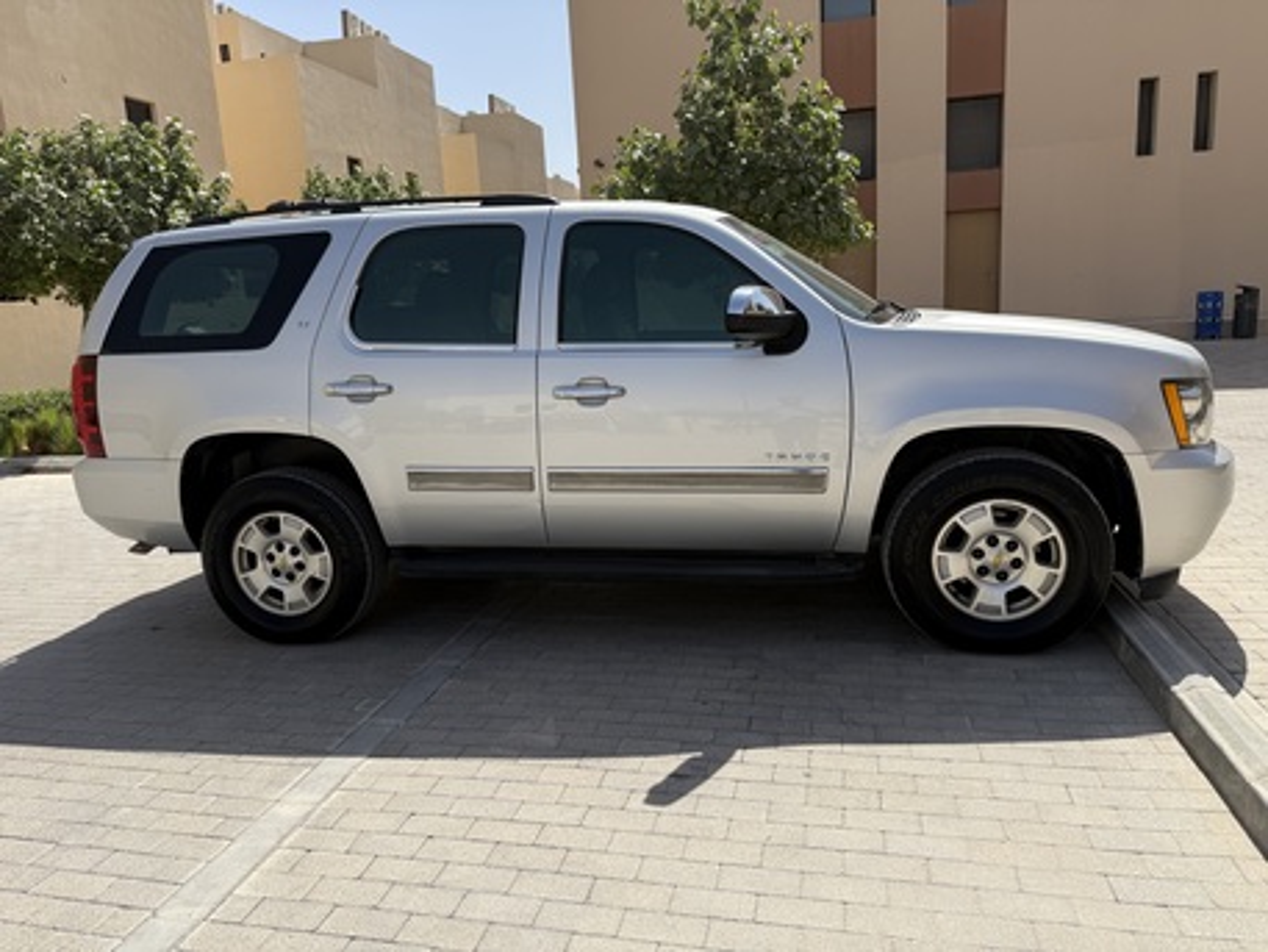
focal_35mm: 24
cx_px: 634
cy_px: 476
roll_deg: +3.4
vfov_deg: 56.8
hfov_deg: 71.6
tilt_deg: -10.9
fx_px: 879
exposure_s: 1/4673
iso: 80
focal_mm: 6.76
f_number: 1.78
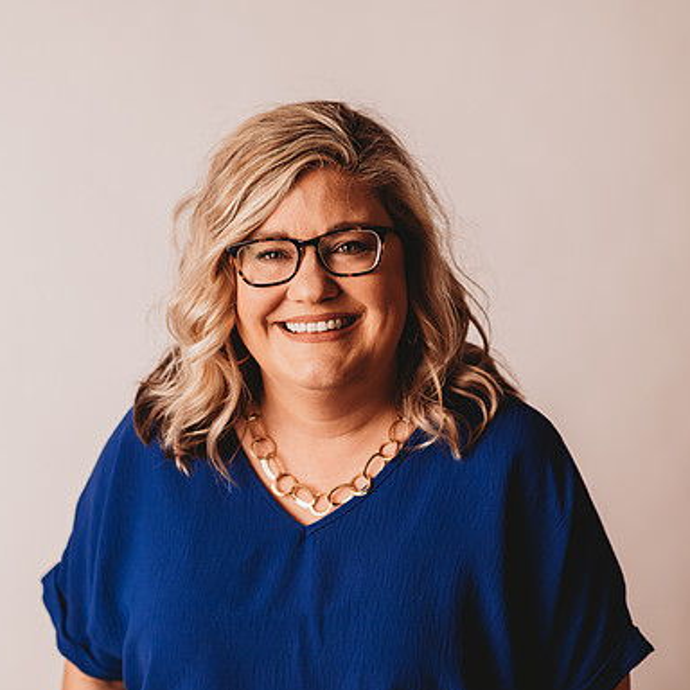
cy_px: 346
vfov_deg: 16.0
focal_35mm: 109
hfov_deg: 15.9
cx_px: 212
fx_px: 2458
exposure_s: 1/160
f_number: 2.5
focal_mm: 85
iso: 100
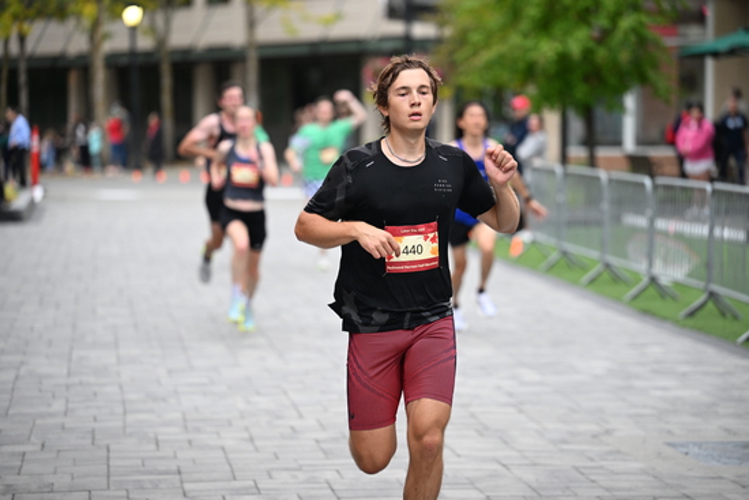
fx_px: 2705
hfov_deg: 15.8
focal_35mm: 130
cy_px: 250
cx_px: 374
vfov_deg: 10.6
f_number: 2.8
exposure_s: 1/1250
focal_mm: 130
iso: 1600
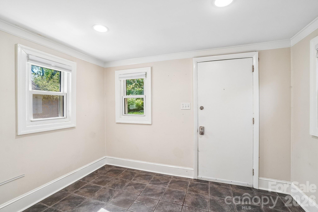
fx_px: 132
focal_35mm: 15
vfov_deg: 77.3
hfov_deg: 100.4
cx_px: 159
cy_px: 106
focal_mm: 10
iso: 200
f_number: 8
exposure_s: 1/30
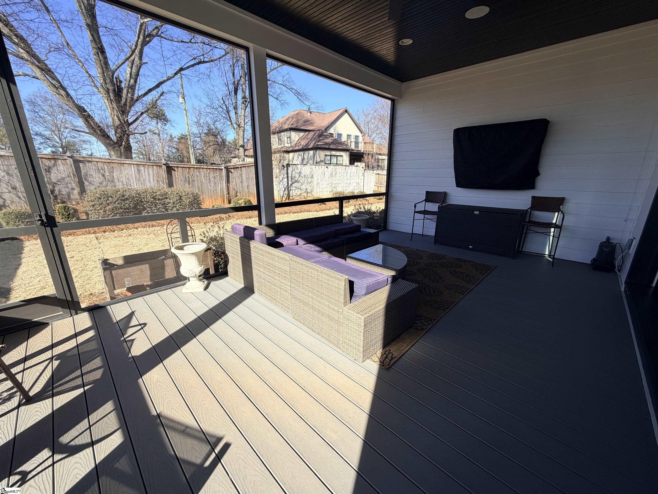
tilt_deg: -15.6
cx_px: 329
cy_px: 247
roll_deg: +0.4
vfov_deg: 85.7
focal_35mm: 14
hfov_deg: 102.1
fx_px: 266
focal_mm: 2.22
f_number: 2.2
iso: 40
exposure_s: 1/502
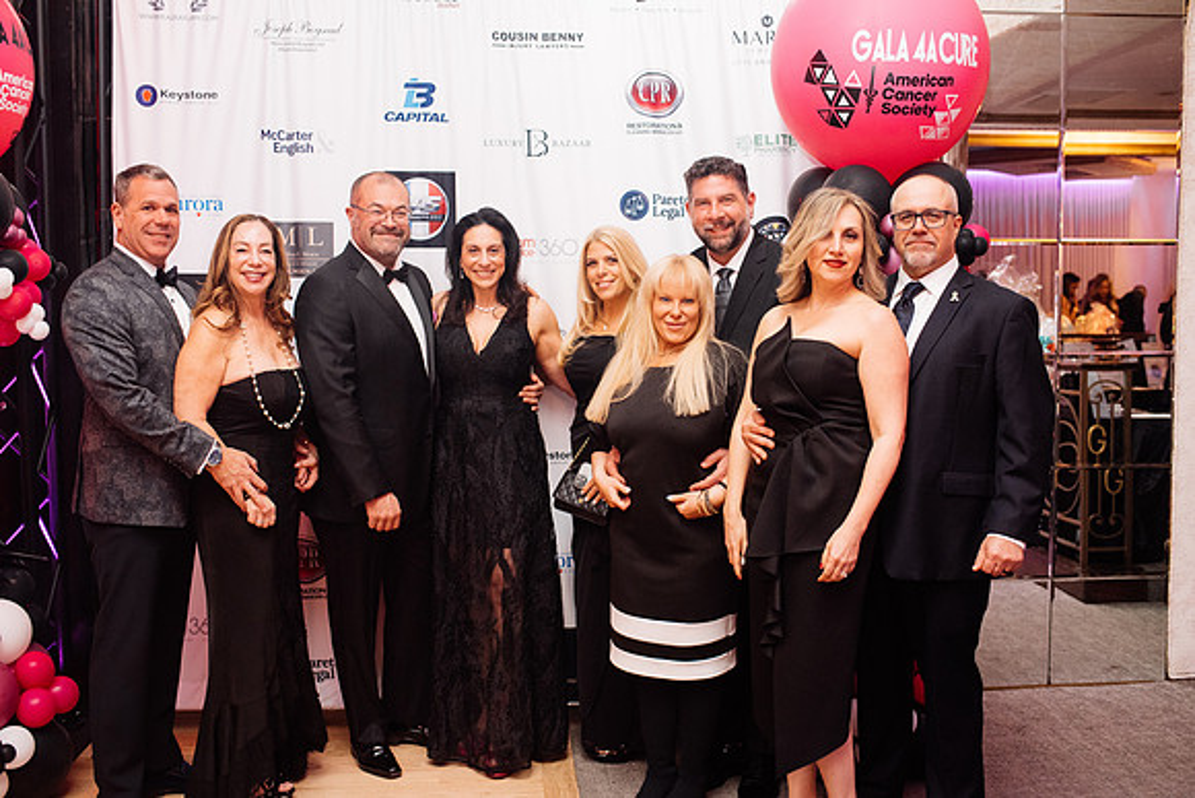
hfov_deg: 51.3
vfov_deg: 35.5
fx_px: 1245
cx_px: 598
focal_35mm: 37
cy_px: 399
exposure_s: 1/200
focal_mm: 35
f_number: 2.8
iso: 2500
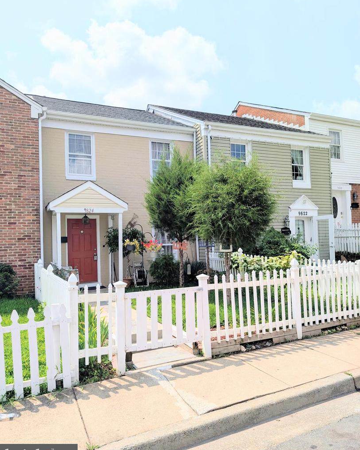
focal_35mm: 25
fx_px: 333
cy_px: 230
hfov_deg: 56.8
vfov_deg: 68.1
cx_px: 180
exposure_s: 1/1938
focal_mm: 6.9
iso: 22
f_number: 1.68
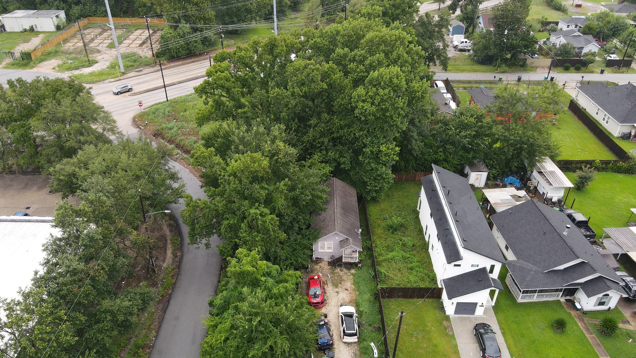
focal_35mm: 27
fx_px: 455
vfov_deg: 42.6
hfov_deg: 69.8
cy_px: 226
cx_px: 311
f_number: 2.8
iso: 100
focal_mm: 4.5
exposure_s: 1/30
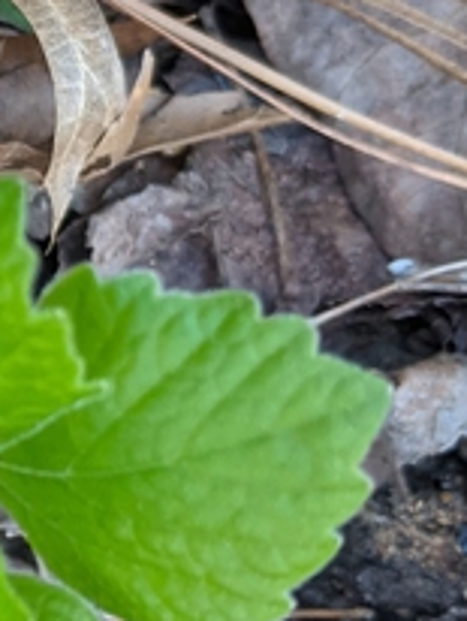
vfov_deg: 14.7
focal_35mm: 134
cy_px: 271
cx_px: -295
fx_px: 2405
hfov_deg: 10.6
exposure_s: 1/125
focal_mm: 4.44
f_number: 1.8
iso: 122
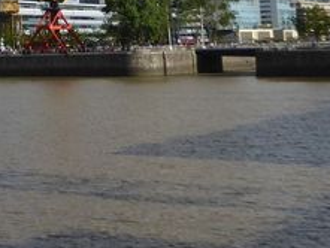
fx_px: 1002
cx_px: -220
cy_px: -54
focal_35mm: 105
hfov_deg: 16.4
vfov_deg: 13.7
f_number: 3.5
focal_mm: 5
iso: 80
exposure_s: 1/1000
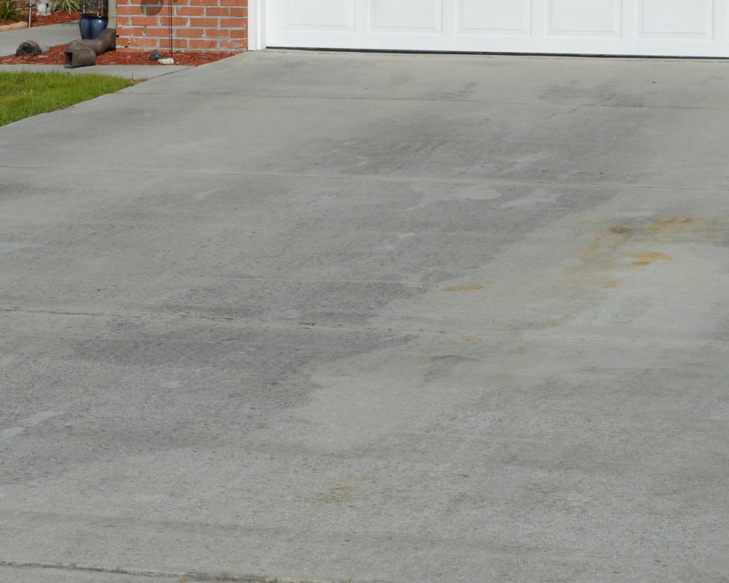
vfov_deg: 12.5
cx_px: 429
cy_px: 31
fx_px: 2633
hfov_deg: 15.8
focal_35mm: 122
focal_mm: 28
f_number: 10
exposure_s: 1/400
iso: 100
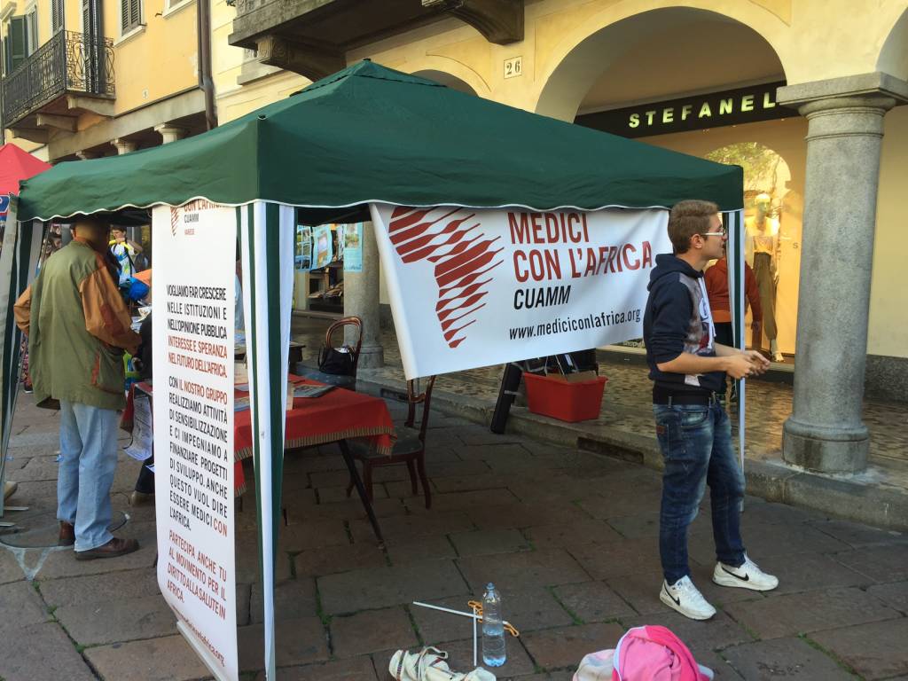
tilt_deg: -6.0
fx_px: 761
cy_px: 340
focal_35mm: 29
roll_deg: -1.3
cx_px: 454
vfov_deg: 48.2
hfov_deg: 61.7
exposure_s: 1/165
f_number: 2.2
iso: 32
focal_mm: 4.15
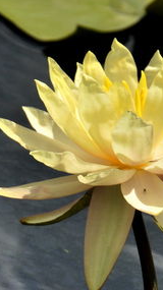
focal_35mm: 521
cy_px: 195
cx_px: 62
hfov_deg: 2.3
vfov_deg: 4.1
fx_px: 4007
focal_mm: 105
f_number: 7.1
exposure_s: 1/640
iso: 200
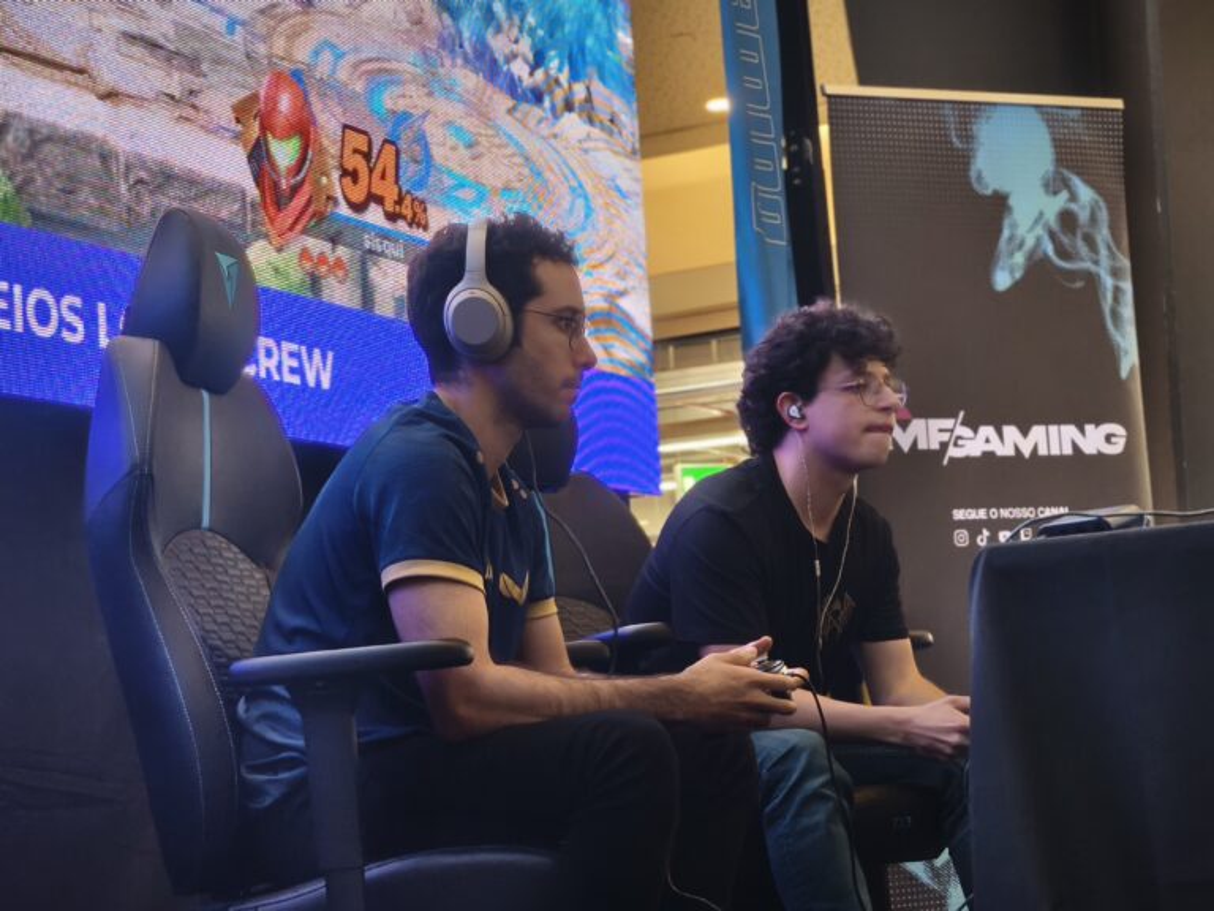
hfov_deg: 26.0
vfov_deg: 19.6
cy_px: 456
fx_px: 2630
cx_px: 607
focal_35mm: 75
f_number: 1.9
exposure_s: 1/100
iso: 500
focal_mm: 7.1
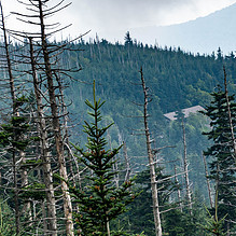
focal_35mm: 261
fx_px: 2013
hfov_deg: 6.7
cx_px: 302
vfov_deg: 6.7
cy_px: 106
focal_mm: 116
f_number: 8
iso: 280
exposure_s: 1/125
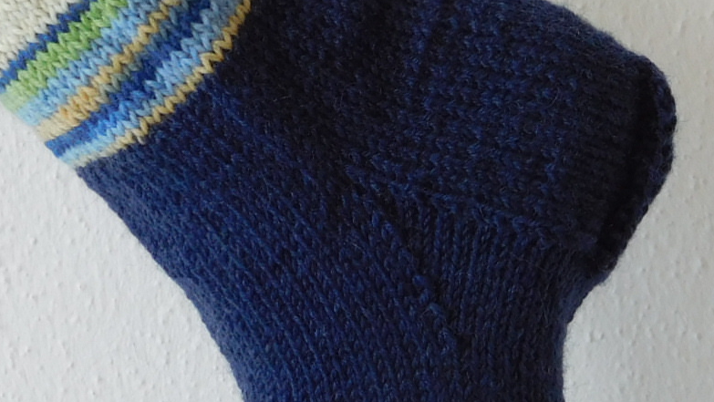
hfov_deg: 26.8
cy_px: 126
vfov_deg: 15.3
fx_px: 1496
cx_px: 315
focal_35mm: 79
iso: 200
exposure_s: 1/30
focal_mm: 4.5
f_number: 3.4
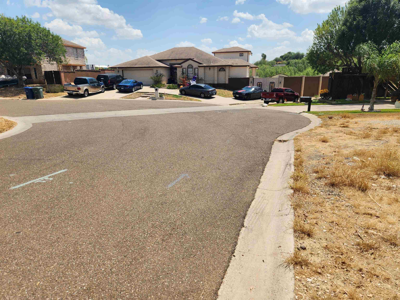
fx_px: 266
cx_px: 200
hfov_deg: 73.9
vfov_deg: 58.9
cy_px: 150
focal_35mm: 23
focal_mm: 5.4
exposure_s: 1/1989
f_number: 1.8
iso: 20
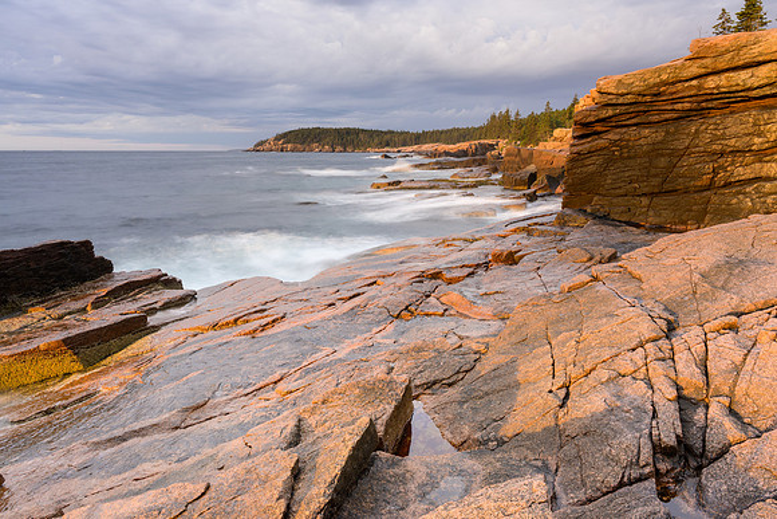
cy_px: 260
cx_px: 388
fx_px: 534
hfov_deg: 72.1
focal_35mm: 25
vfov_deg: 51.8
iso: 160
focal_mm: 24
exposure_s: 3
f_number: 16
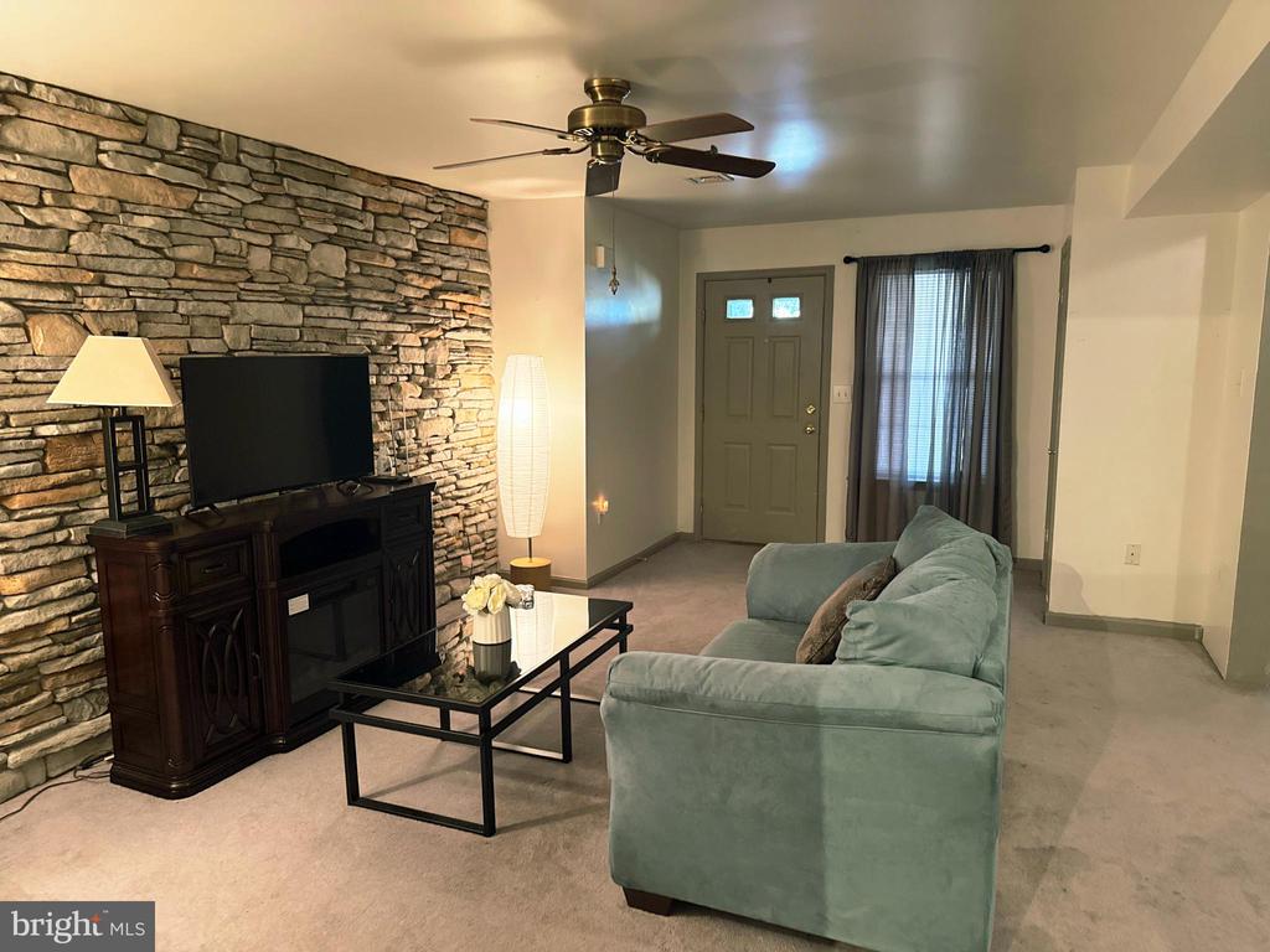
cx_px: 635
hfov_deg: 71.6
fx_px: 881
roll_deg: +0.8
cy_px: 476
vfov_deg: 56.8
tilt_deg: -8.2
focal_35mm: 24
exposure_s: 1/60.2
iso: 800
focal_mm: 6.76
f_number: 1.78
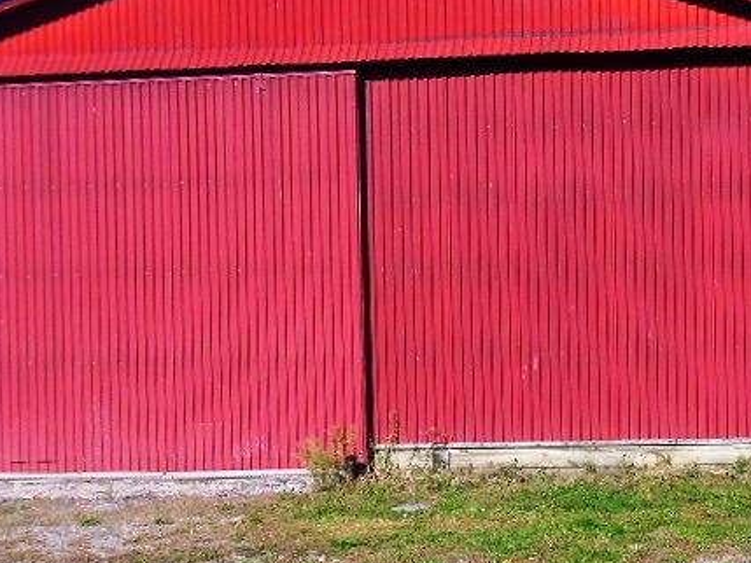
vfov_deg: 19.9
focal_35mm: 74
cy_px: 306
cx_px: 632
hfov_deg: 25.7
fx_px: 1606
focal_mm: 5.6
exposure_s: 1/1000
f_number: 3.3
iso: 80
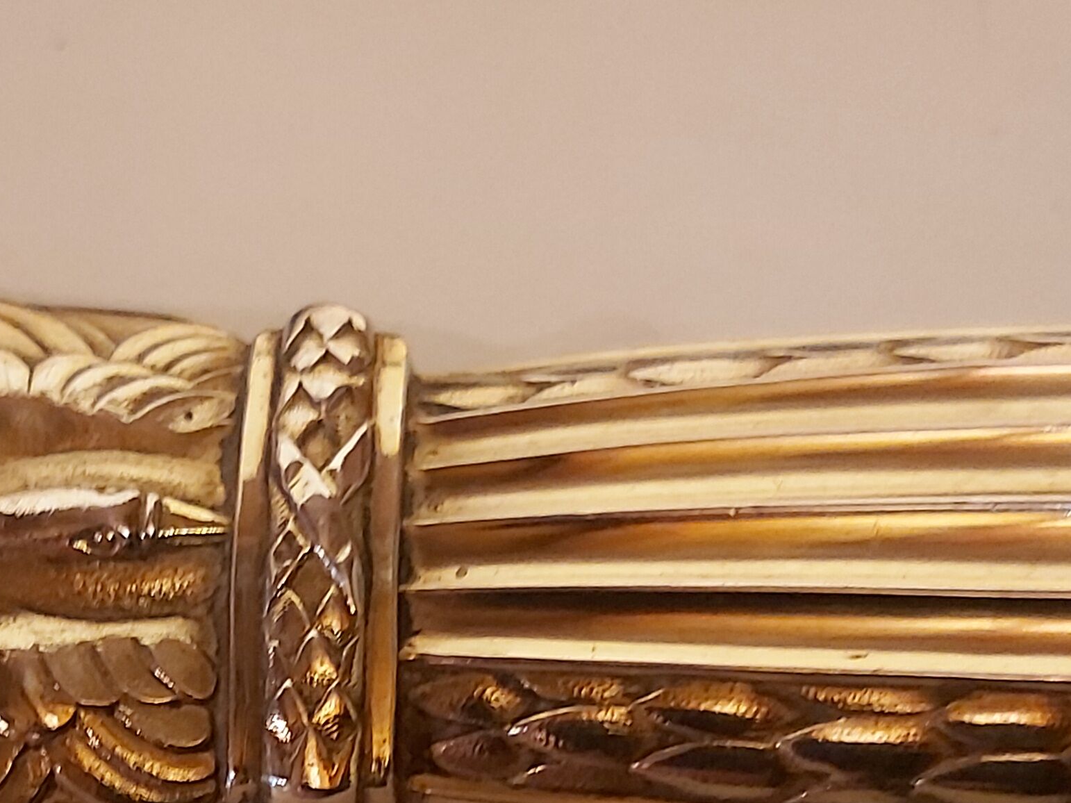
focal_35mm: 68
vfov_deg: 21.1
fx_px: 2104
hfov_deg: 28.1
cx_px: 261
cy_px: 750
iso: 400
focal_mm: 3.92
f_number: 1.7
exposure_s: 1/25
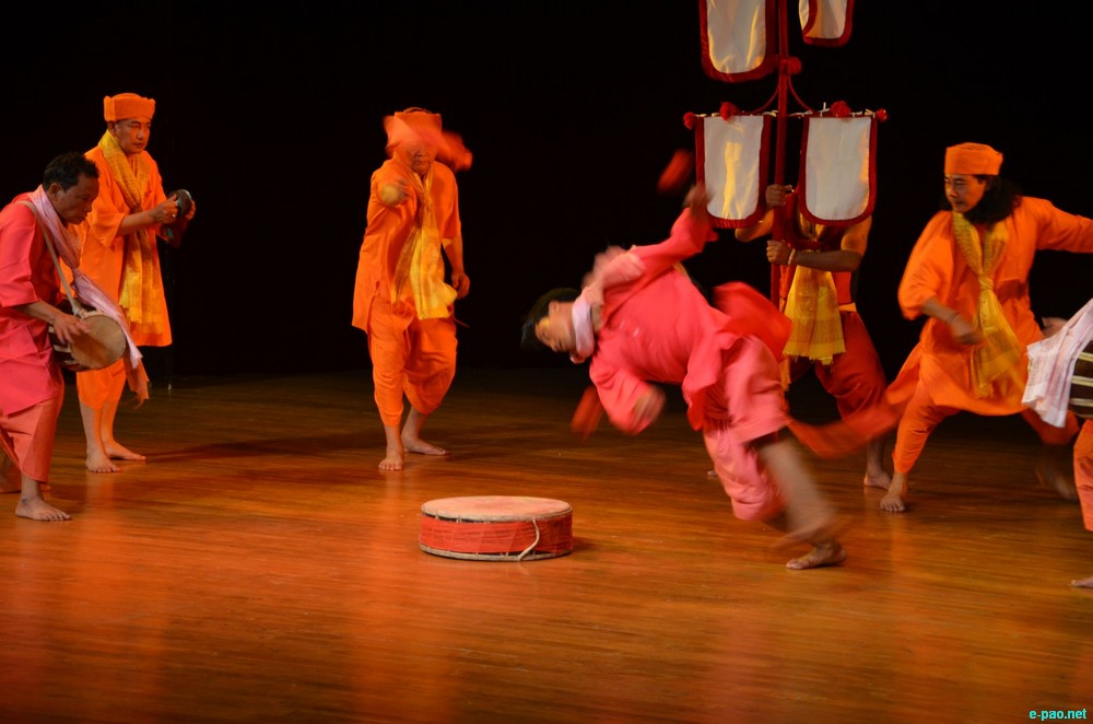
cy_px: 362
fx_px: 3181
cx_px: 546
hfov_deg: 19.5
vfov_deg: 13.0
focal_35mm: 105
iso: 560
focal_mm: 70
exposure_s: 1/60
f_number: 5.3
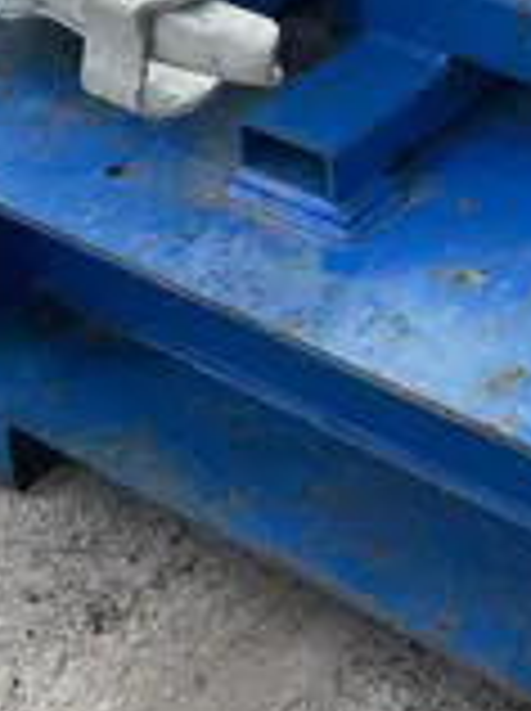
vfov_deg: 14.8
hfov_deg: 12.0
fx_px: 2482
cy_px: -457
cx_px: 603
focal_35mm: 121
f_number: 1.6
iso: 32
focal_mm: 4.2
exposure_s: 1/1366
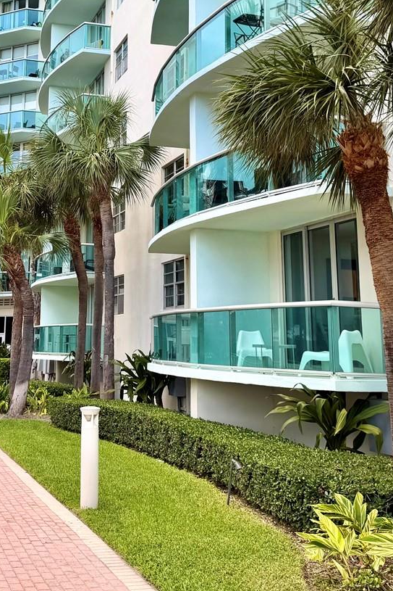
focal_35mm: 49
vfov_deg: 39.5
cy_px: 167
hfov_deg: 27.3
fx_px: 803
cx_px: 119
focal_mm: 6.76
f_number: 1.78
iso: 80
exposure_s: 1/543
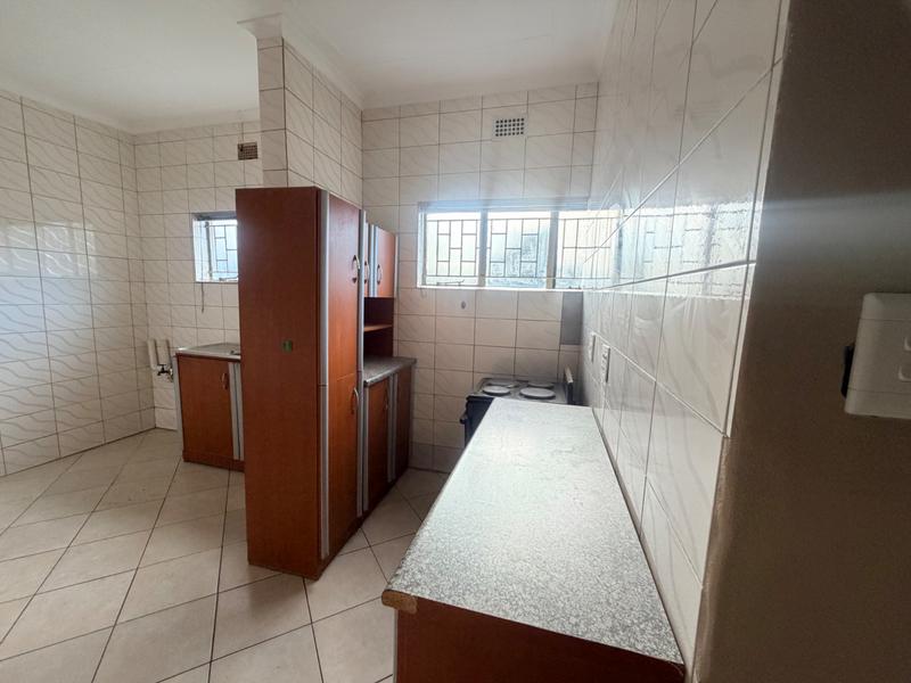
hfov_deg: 102.1
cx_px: 456
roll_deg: -1.2
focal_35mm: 14
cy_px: 342
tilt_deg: -6.8
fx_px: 368
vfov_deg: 85.7
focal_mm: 2.22
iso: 250
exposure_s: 1/121
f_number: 2.2
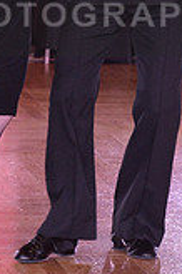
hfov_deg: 3.5
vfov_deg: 5.3
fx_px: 2948
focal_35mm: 388
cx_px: 33
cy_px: 2
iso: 2000
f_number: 7.1
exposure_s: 1/250
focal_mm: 110
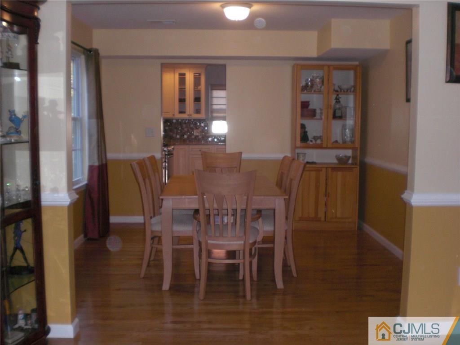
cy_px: 172
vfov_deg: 37.7
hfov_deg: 49.0
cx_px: 230
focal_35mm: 38
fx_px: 505
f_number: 3.1
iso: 200
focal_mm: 6.3
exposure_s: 1/60
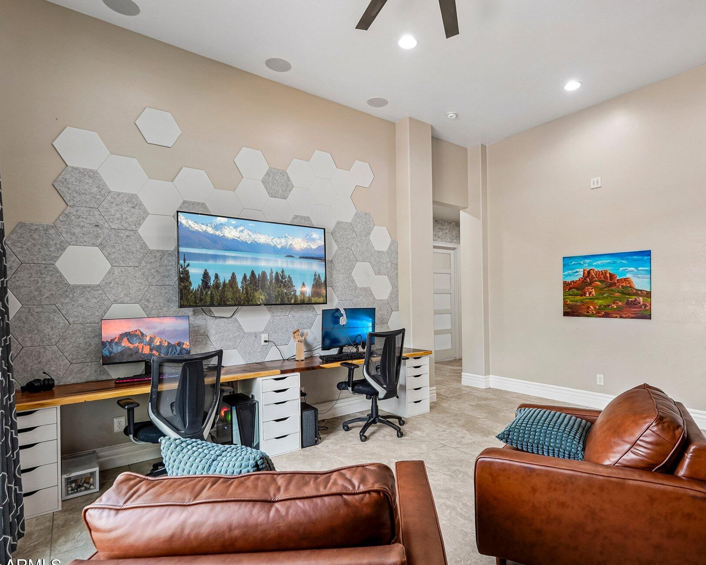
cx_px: 408
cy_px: 295
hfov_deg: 82.7
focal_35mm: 19
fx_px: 397
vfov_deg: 70.8
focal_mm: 16
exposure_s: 1/15
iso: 400
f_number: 8
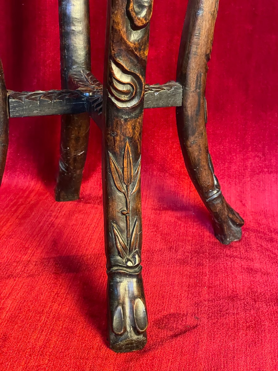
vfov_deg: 36.8
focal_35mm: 52
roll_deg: -1.1
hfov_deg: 28.0
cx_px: 139
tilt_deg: -23.3
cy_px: 186
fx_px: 557
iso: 1000
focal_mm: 6
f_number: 2
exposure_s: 1/36
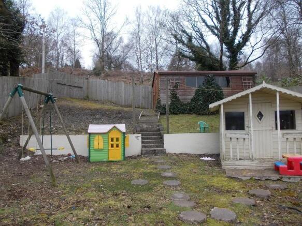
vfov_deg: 49.7
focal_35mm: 28
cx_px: 151
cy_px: 113
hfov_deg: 63.5
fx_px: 244
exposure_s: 1/60
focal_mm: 4
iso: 80
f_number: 2.7
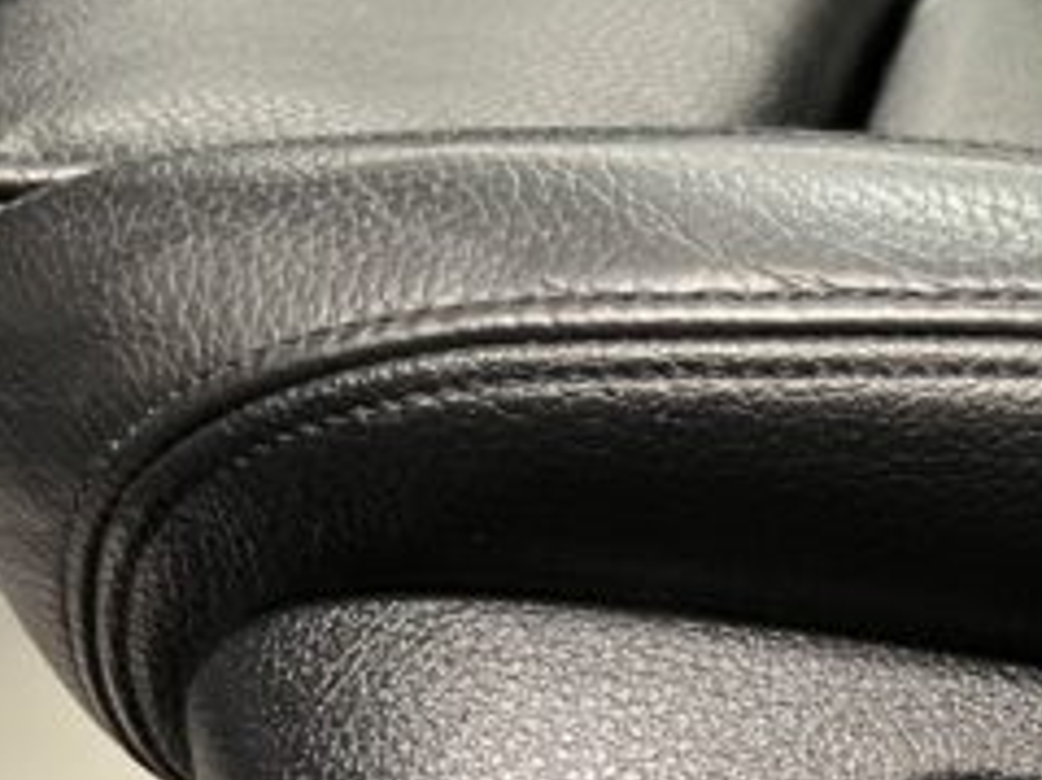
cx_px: 1308
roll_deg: +0.2
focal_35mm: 87
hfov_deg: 20.7
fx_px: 2618
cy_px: 850
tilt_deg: -30.8
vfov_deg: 16.5
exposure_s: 1/25
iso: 500
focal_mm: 5.7
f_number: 1.5
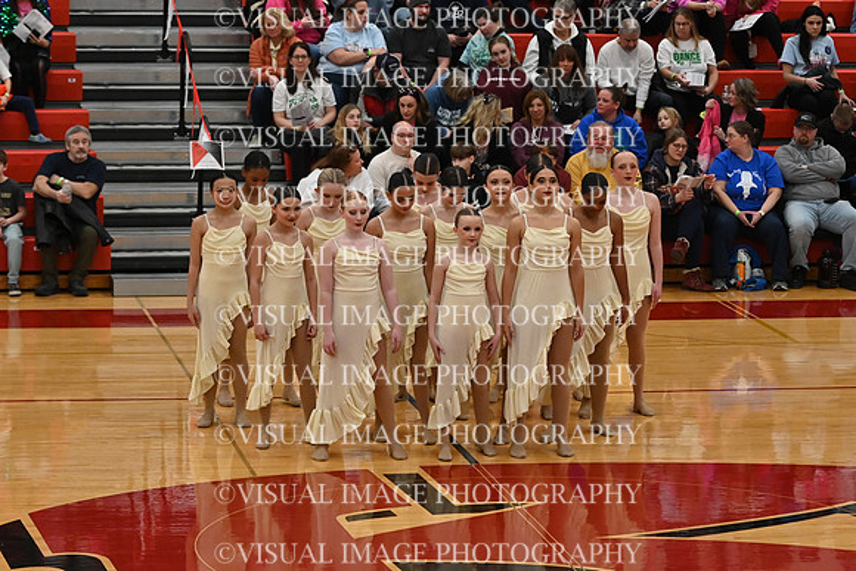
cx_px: 428
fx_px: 3567
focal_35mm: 150
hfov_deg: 13.7
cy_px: 286
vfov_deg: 9.2
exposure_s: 1/400
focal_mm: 100
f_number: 4
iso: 5000
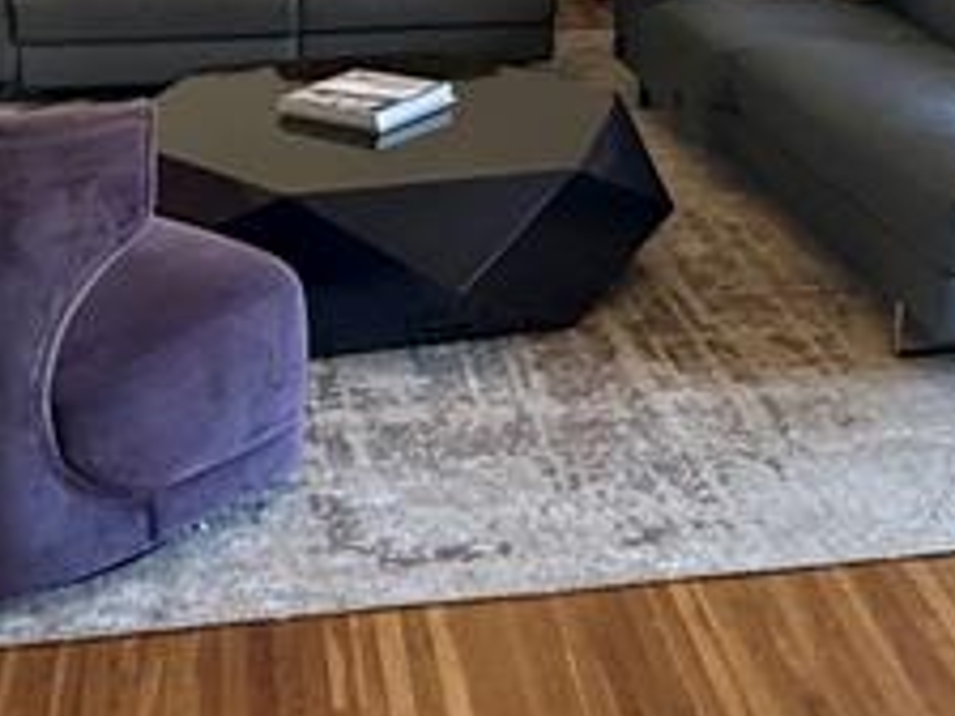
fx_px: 1766
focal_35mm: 64
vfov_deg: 22.6
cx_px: 541
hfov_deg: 30.2
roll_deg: -1.0
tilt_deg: -16.9
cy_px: 149
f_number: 2.2
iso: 400
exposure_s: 1/120
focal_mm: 2.22
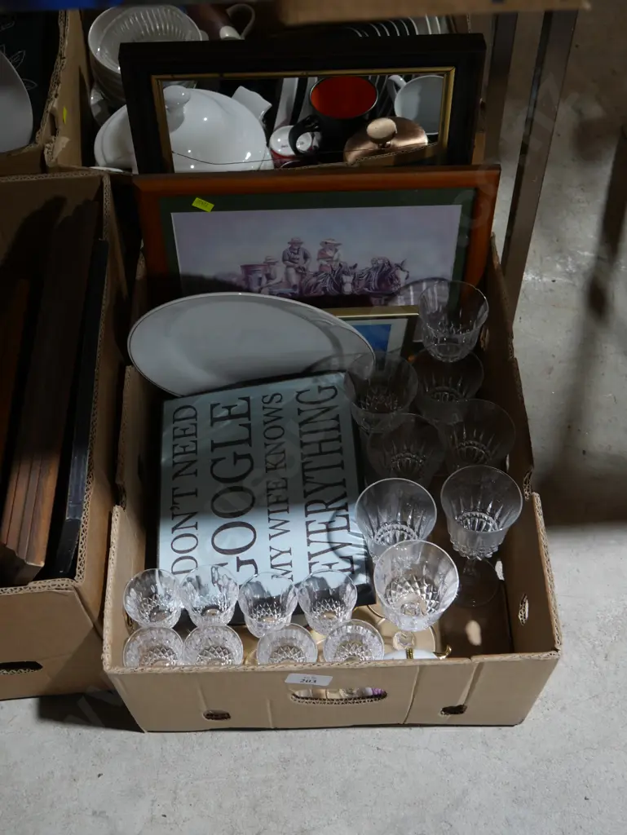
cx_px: 314
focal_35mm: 40
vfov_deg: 46.8
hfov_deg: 36.0
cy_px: 418
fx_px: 965
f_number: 4.5
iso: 500
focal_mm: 20
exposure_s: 1/60
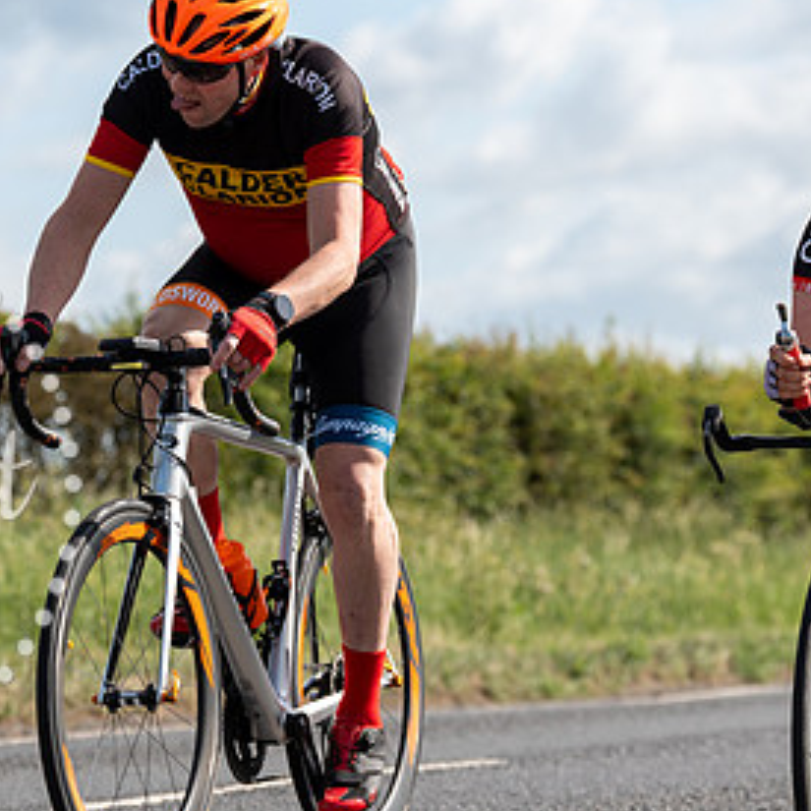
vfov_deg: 9.5
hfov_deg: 9.4
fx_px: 4904
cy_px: 338
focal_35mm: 185
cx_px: 262
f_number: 4
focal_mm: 103
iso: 100
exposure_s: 1/1000
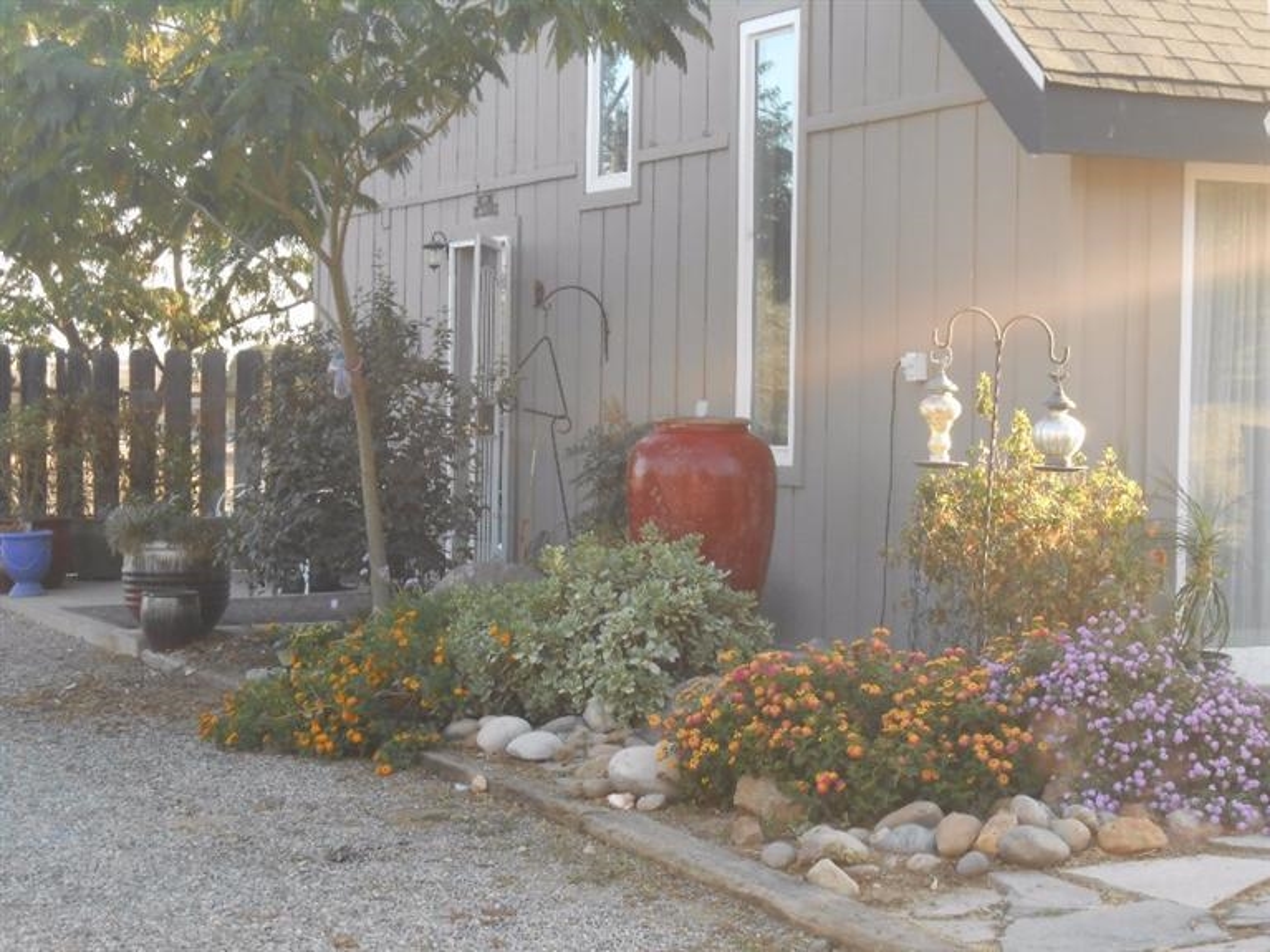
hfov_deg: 27.0
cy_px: 476
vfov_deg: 20.4
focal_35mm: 72
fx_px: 2641
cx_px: 635
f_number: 6
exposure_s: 1/60
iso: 160
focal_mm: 12.8
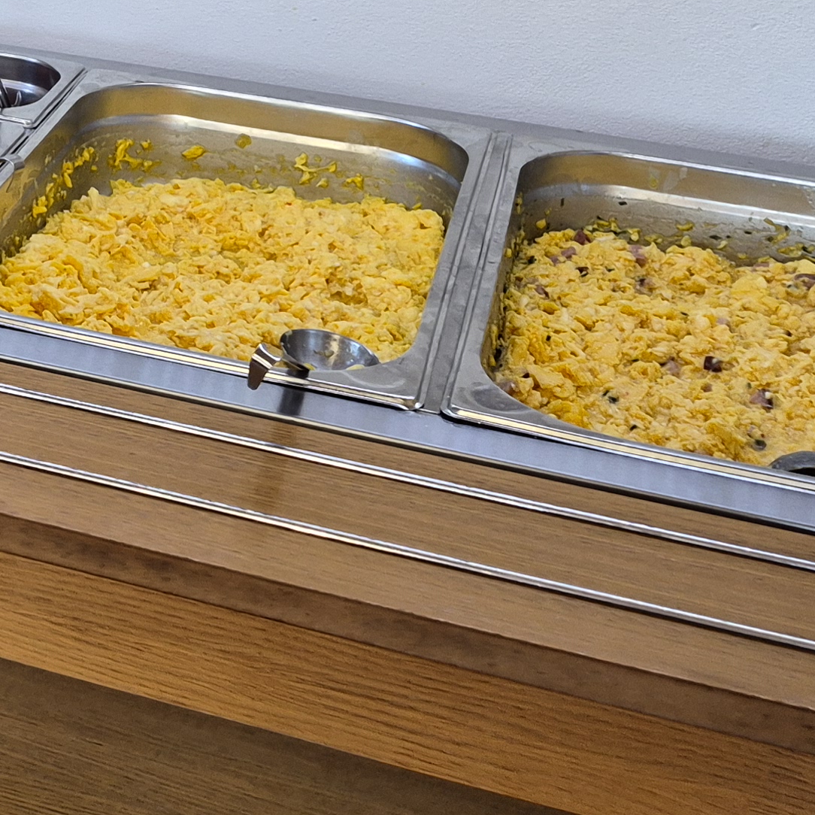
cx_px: -253
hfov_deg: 20.9
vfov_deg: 22.2
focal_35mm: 75
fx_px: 1998
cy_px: 10
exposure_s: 1/100
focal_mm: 5.4
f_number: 1.8
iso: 250
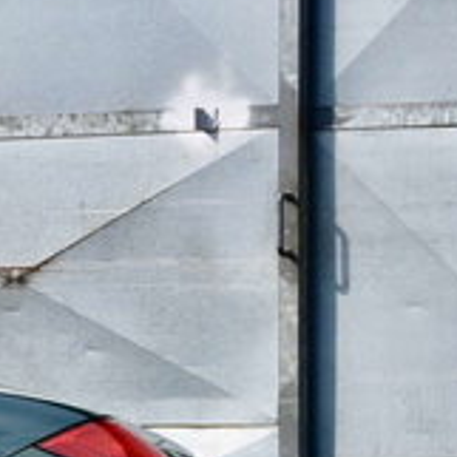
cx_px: -593
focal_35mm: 475
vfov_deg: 3.7
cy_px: 454
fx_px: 7095
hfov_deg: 3.6
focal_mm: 78
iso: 200
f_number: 9
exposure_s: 1/320
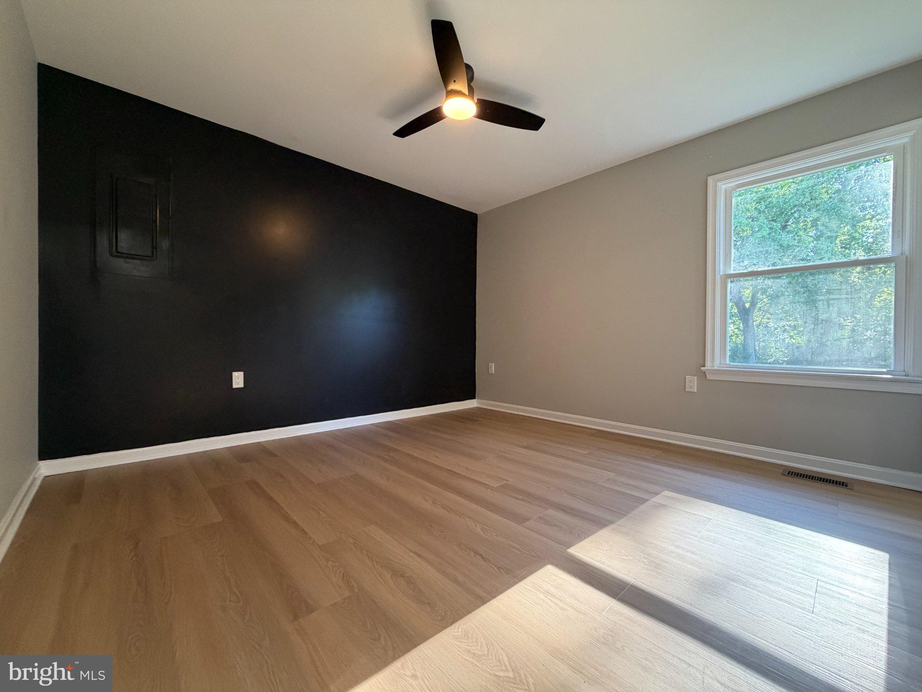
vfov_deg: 85.7
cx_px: 461
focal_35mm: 14
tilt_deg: -0.8
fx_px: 373
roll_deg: +0.3
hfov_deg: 102.1
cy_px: 346
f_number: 2.2
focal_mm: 2.22
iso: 320
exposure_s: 1/79
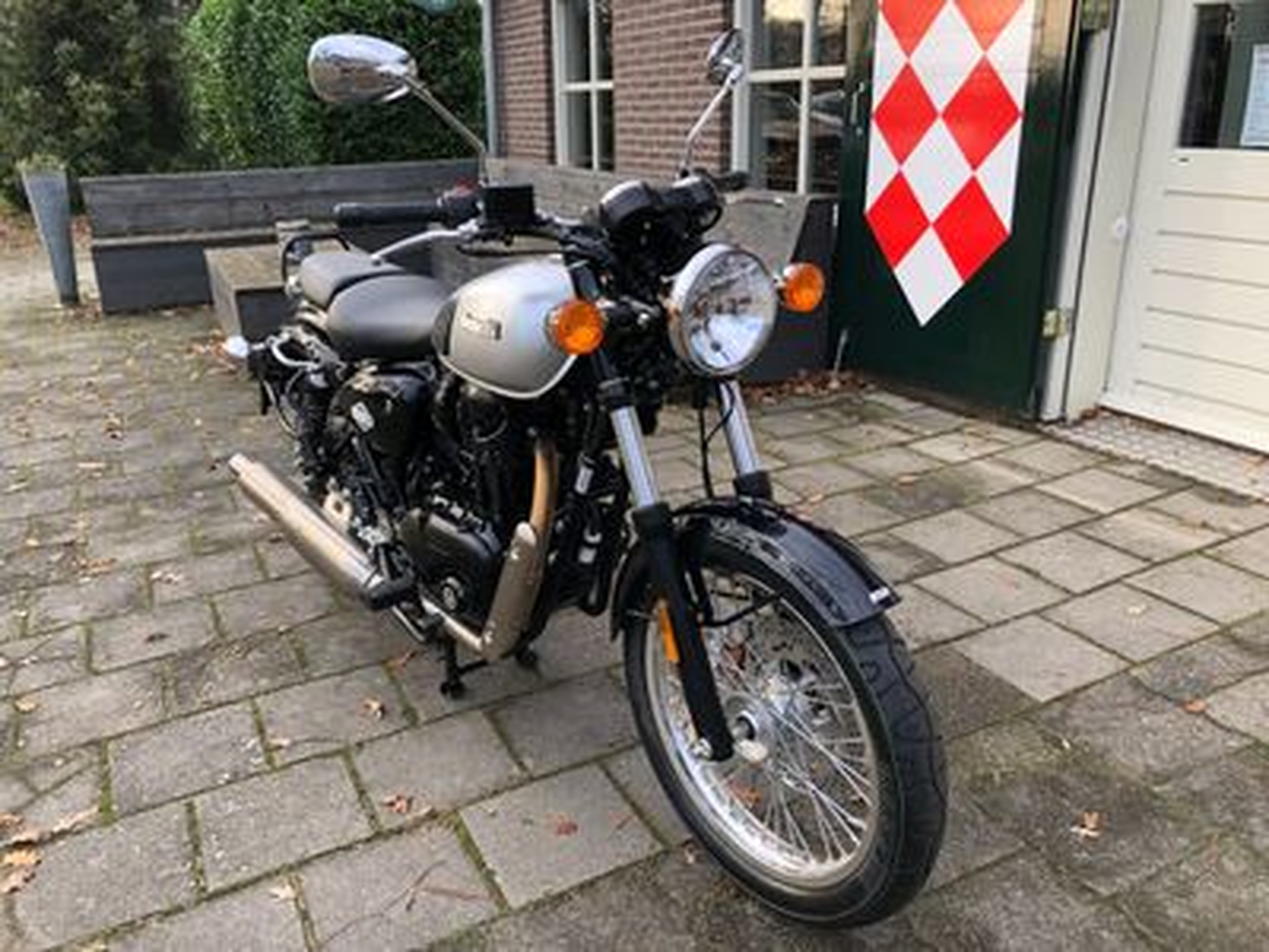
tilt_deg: -19.1
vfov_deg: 49.7
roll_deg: +0.2
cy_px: 476
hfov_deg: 63.4
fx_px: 1026
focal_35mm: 28
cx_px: 634
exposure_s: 1/120
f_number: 1.8
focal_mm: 3.99
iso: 25
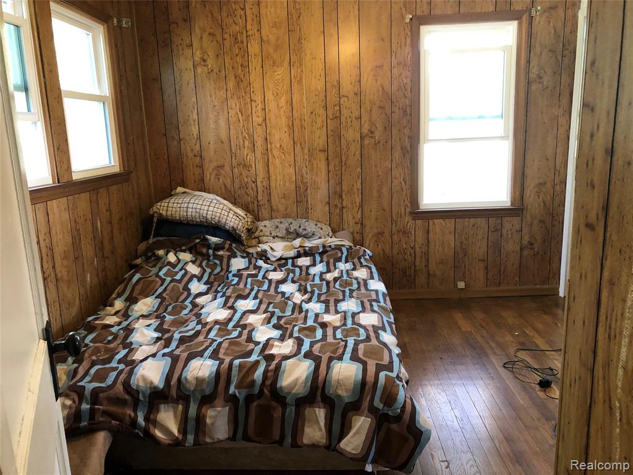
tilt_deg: -10.6
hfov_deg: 63.4
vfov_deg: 49.7
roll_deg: +2.9
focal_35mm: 28
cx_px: 316
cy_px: 238
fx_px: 512
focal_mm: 4
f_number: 1.8
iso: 80
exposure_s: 1/15
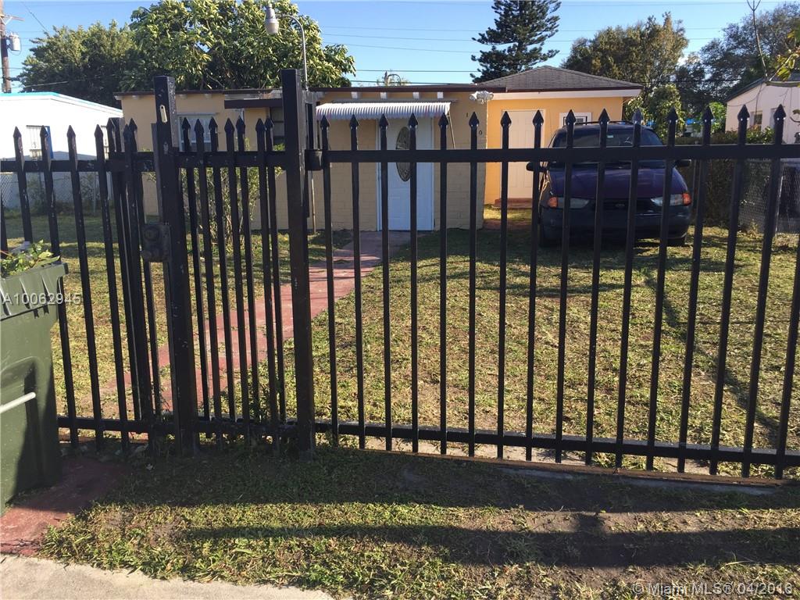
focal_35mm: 29
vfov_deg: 48.2
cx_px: 400
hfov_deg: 61.7
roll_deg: +0.3
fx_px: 670
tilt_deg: -11.1
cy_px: 300
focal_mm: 4.15
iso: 32
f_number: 2.2
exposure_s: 1/706
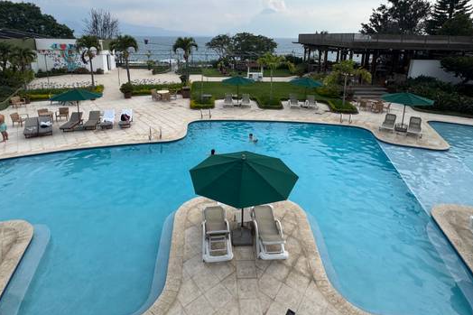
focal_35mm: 20
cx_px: 234
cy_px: 98
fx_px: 263
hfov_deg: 84.0
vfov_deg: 60.0
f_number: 2.2
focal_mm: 2.22
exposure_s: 1/1600
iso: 50
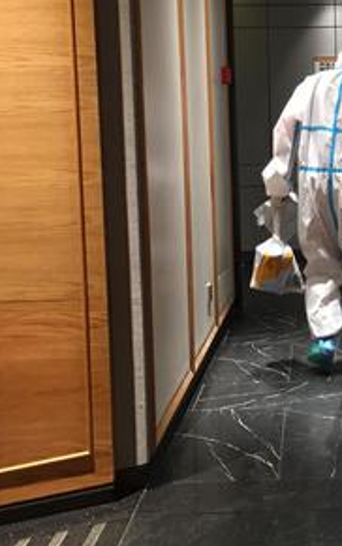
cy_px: 233
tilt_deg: -2.9
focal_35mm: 58
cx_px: 359
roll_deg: +0.3
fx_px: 865
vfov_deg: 35.0
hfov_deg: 21.4
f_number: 2.2
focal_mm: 4.15
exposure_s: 1/10
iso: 100
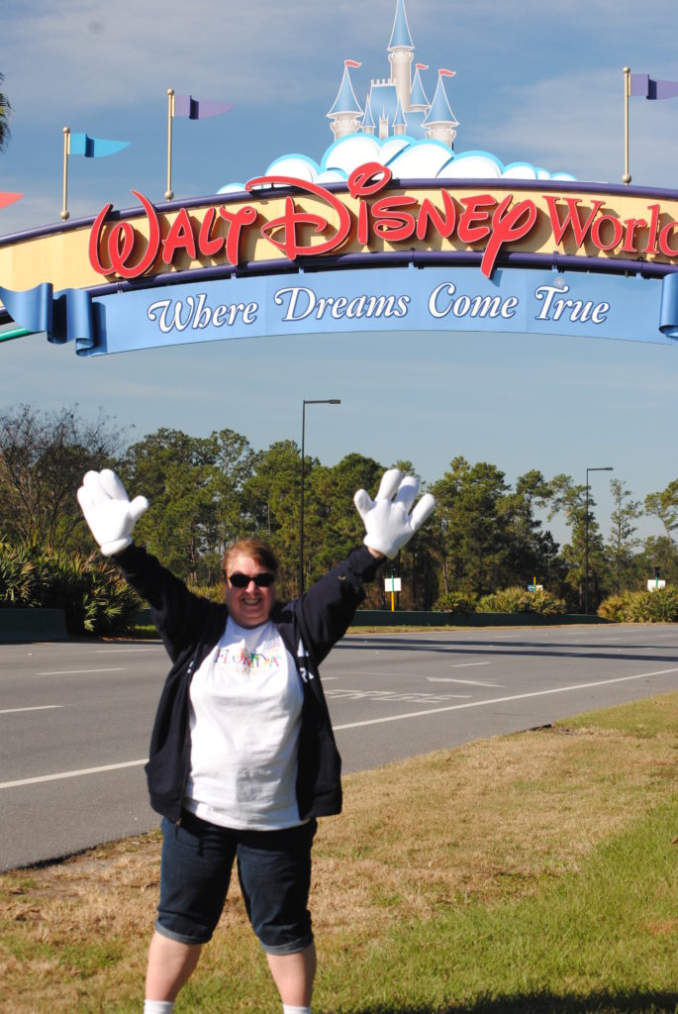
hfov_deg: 16.6
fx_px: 2325
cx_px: 339
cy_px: 507
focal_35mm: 82
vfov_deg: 24.6
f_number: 8
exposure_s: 1/160
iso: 200
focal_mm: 55
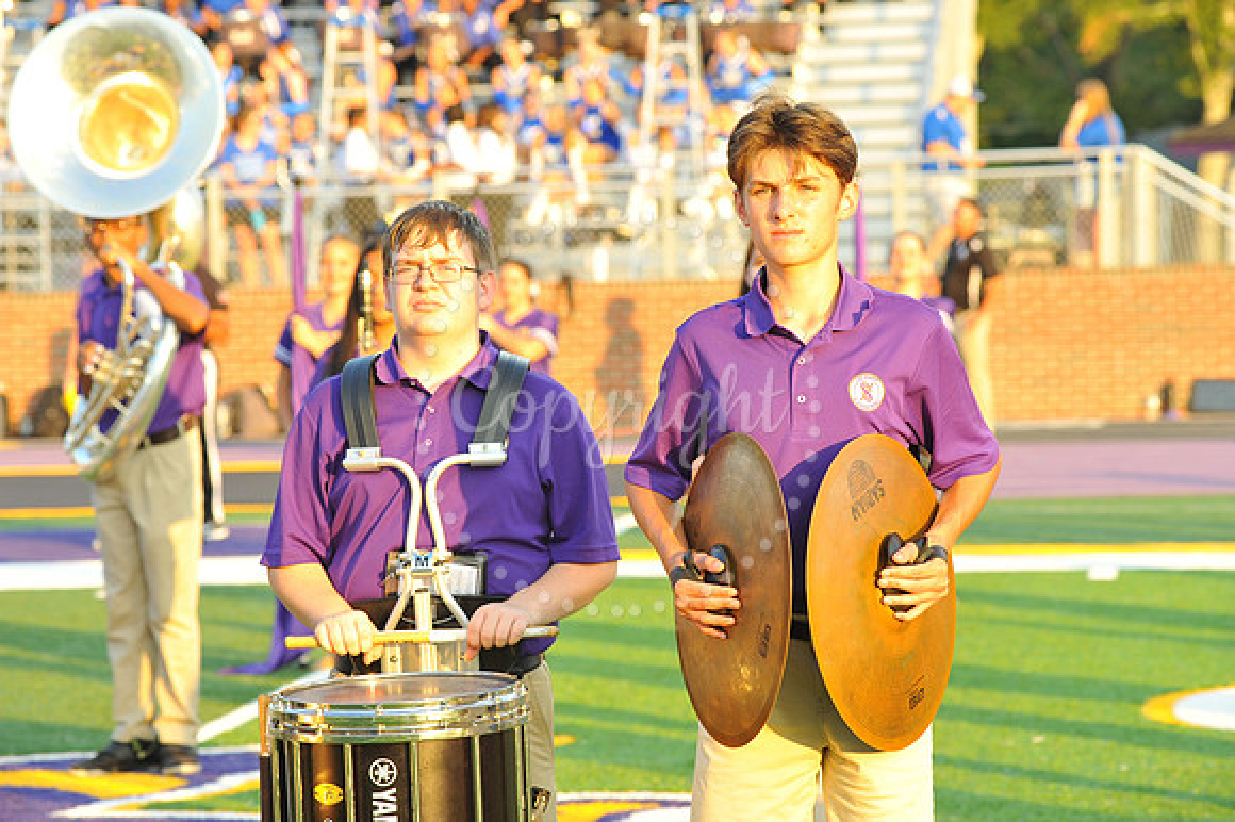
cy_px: 411
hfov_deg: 14.2
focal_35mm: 145
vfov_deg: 9.5
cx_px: 618
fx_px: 4971
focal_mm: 145
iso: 250
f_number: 7.1
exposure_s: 1/80
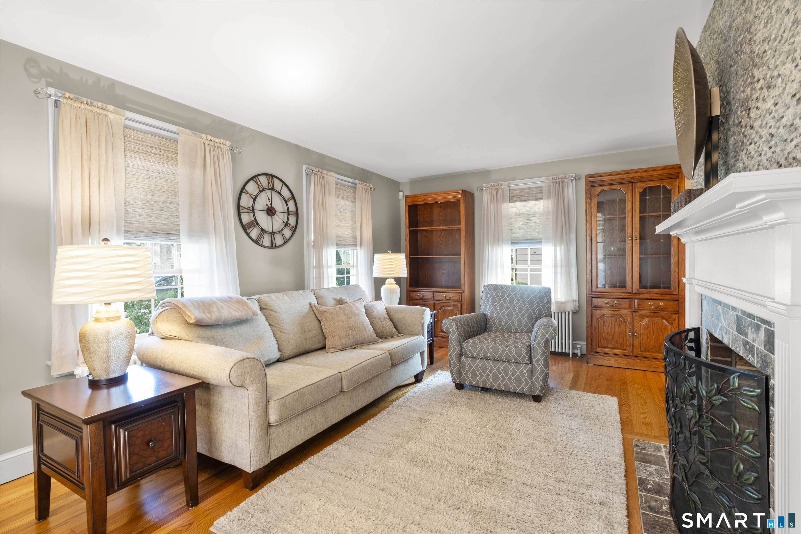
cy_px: 267
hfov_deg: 96.7
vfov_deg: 73.7
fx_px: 356
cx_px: 400
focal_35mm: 16
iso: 200
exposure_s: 4
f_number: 9
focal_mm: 16
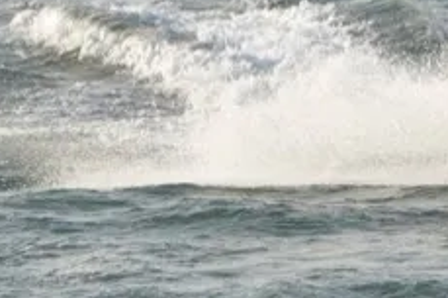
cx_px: 554
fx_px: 24083
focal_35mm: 1938
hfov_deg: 1.1
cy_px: -286
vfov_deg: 0.7
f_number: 4
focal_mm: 95.92
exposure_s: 1/500
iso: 100
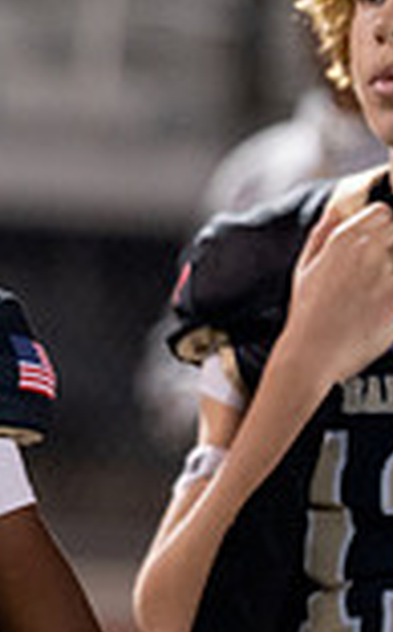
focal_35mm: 635
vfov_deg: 3.3
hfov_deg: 2.0
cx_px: -709
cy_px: 346
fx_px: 10922
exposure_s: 1/320
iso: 3200
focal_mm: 167
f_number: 2.8
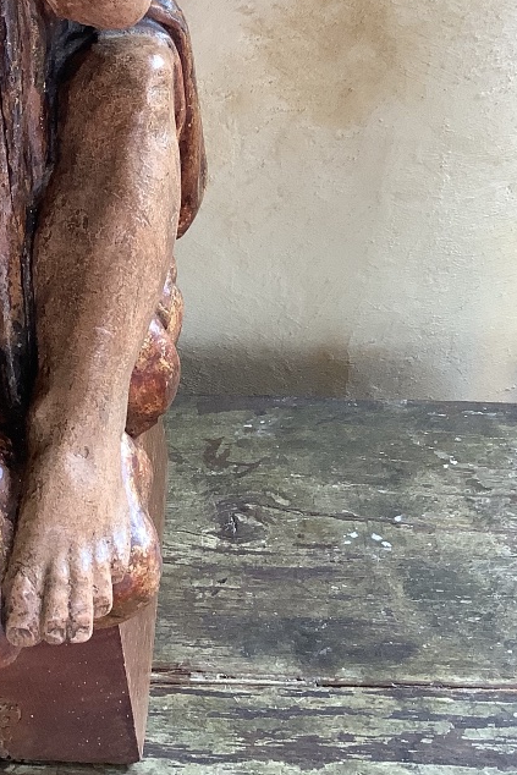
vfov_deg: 31.7
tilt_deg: -26.7
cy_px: 111
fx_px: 1313
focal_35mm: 61
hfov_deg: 22.1
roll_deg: +1.6
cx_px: 126
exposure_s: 1/60
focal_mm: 3.3
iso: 64
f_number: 2.4
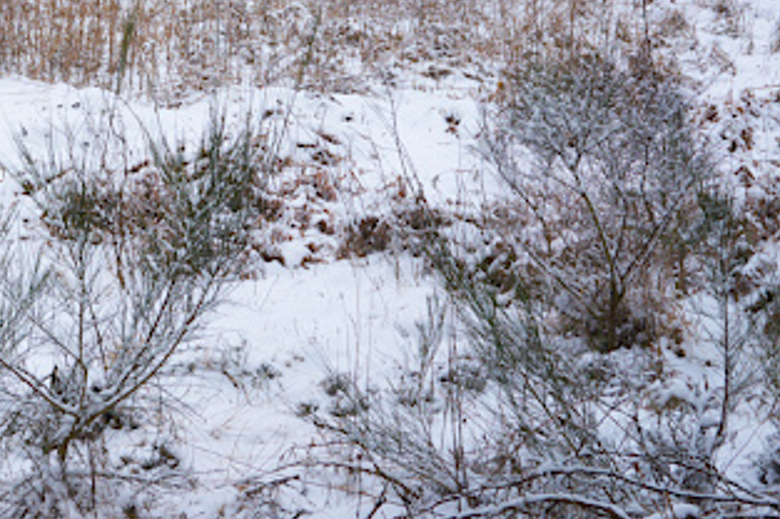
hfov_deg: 17.9
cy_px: -143
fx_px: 2424
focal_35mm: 112
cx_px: 22
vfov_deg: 11.9
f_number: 8
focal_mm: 35
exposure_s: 1/100
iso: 200
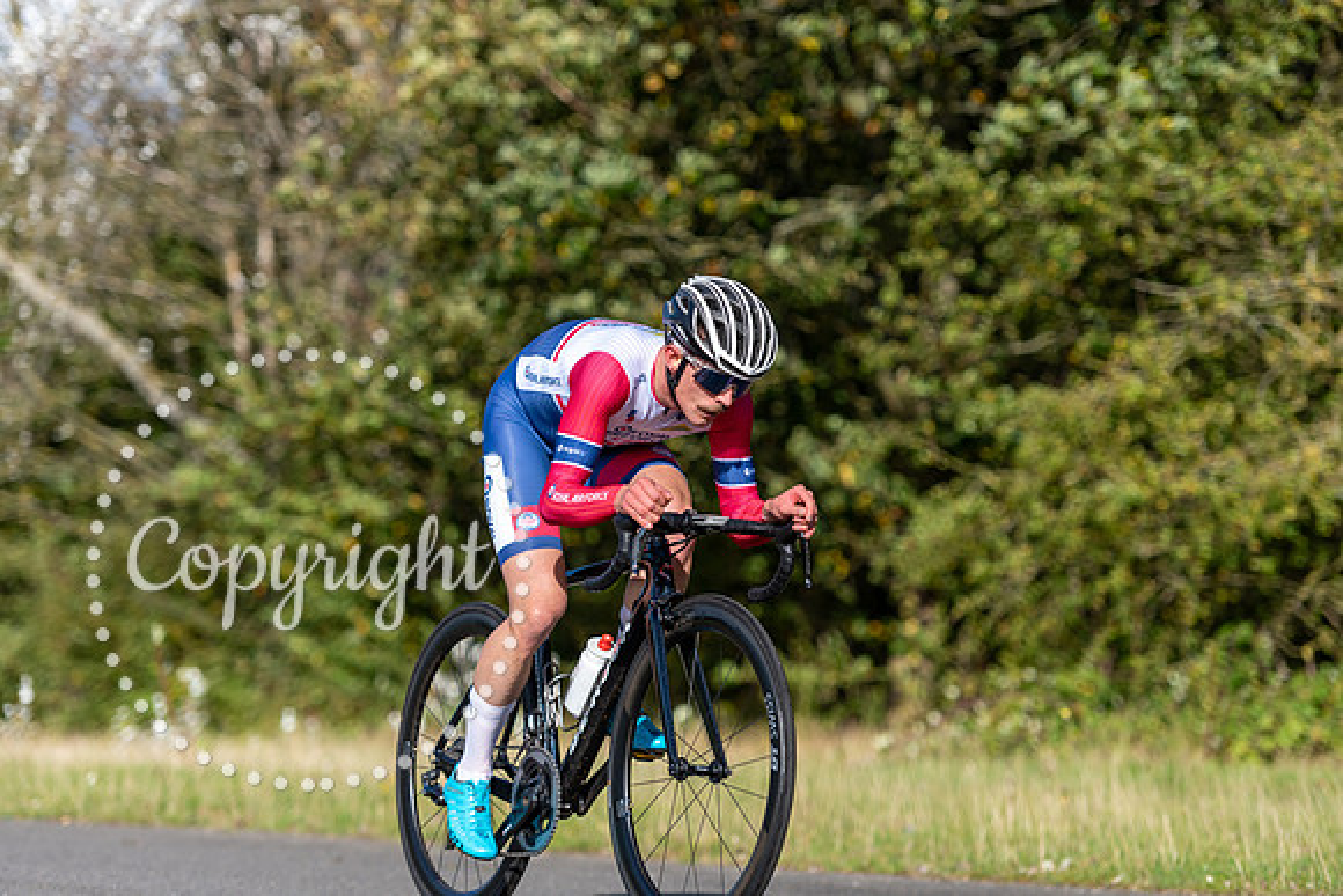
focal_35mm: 125
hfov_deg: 16.4
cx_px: 672
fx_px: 4664
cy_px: 448
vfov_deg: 11.0
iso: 160
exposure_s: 1/2500
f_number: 2.8
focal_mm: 125
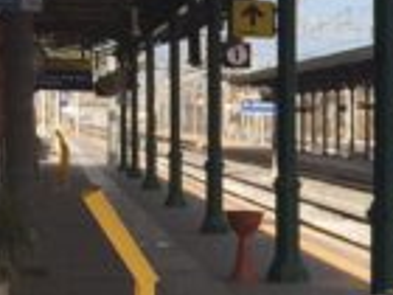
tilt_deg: -8.9
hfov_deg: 8.3
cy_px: 407
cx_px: 1067
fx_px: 2407
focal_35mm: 212
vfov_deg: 6.9
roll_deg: -1.4
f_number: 2.2
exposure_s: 1/1580
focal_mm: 4.15
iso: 32
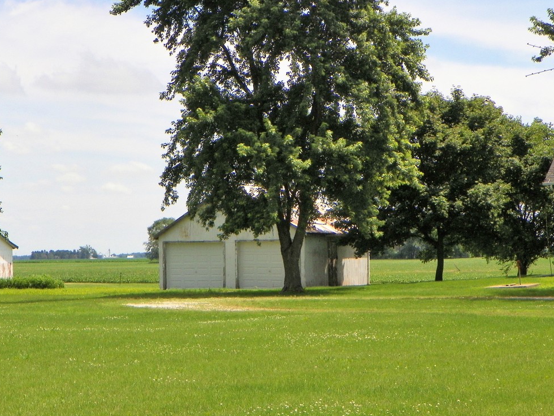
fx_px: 1552
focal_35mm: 97
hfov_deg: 20.2
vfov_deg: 15.2
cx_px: 245
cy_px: 268
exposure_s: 1/400
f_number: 5.6
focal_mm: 11.8
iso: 64
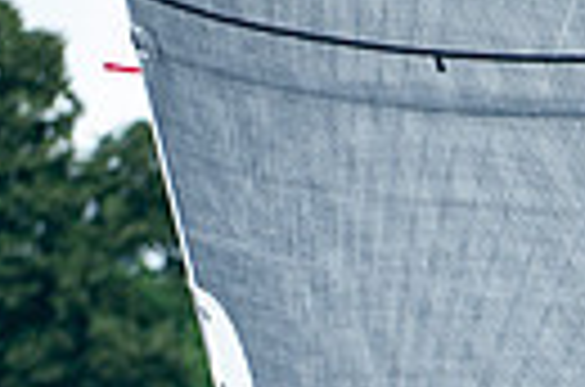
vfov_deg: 1.1
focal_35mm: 1197
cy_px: 864
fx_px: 19404
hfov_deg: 1.7
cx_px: 1123
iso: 500
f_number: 5
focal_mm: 240
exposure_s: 1/640
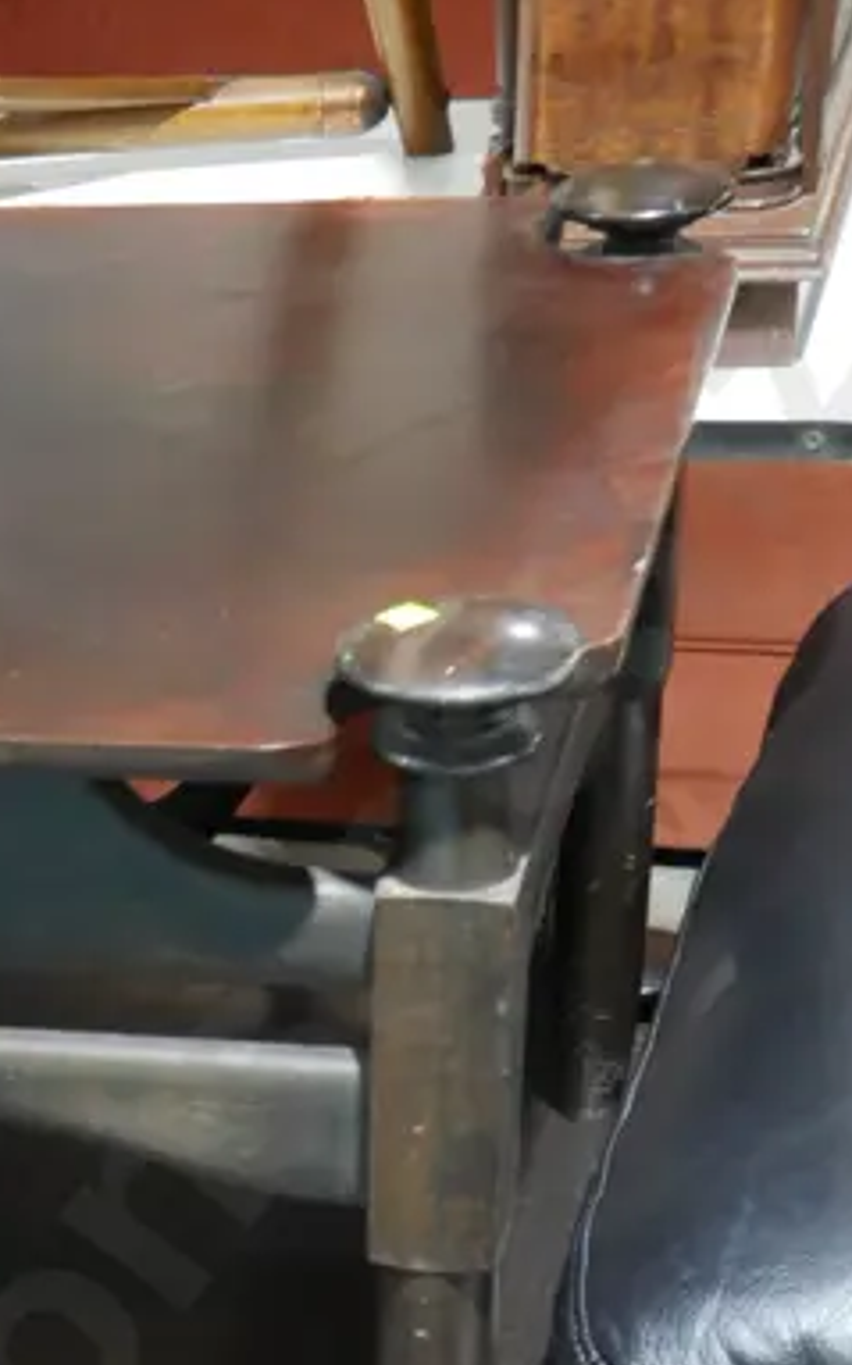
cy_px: 1778
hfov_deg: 14.7
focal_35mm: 85
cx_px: -267
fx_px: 3161
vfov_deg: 21.9
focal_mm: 15
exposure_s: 1/60
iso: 1600
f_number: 3.6
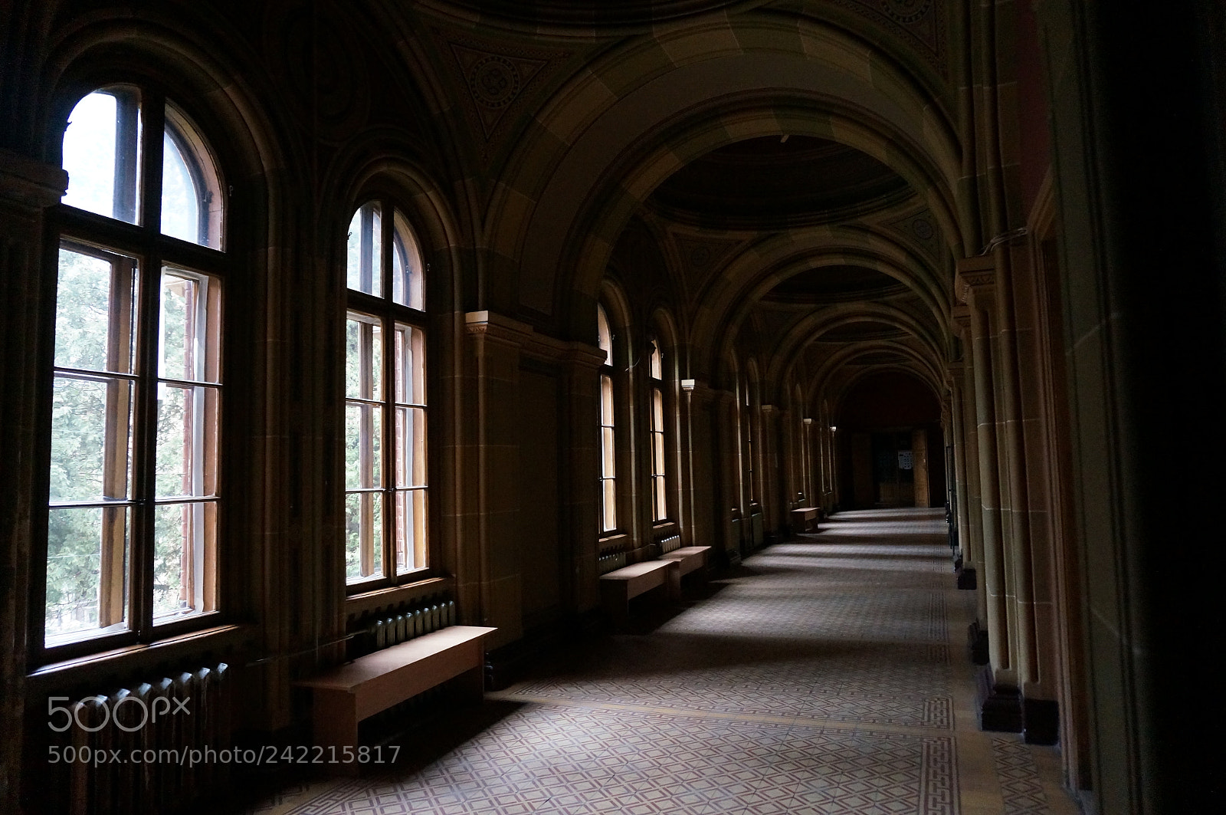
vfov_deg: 53.0
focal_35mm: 24
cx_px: 613
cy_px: 408
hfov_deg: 73.8
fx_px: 816
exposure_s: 1/30
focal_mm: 16
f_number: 3.5
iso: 3200
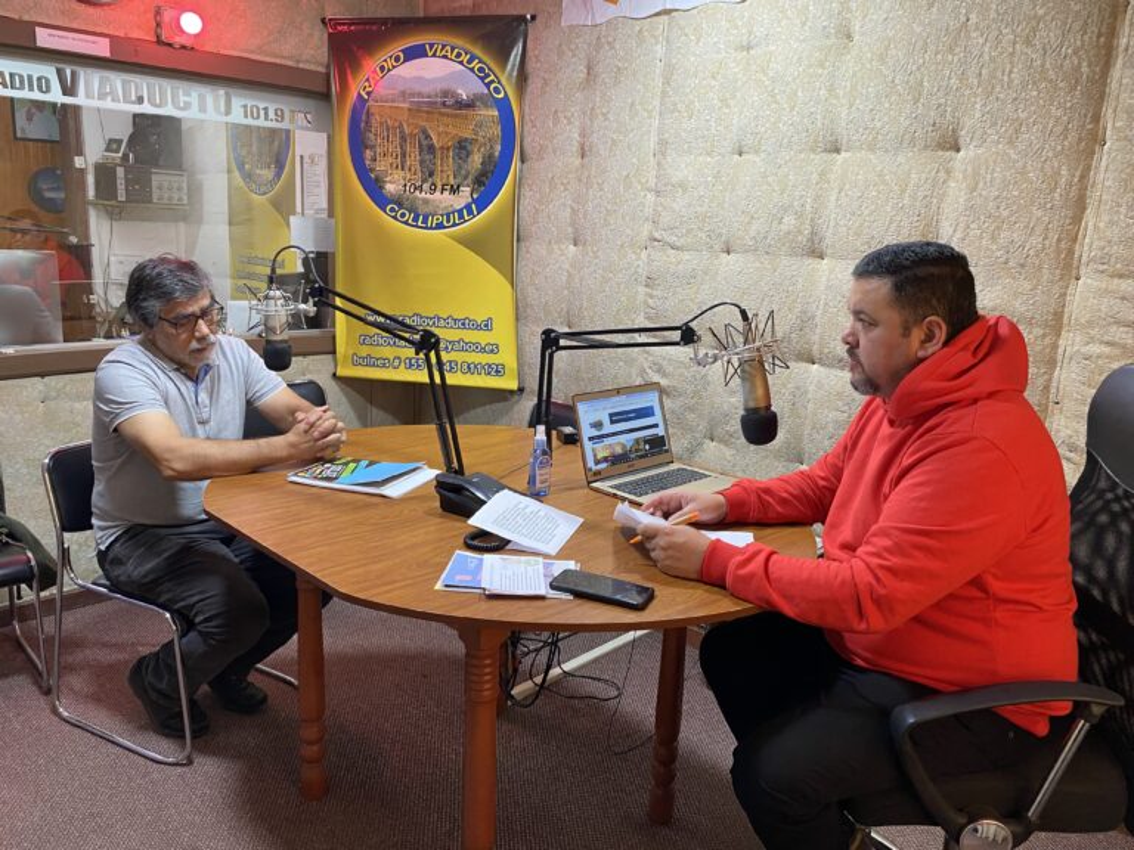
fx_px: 852
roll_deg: -3.1
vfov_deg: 53.1
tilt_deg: -11.6
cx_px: 567
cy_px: 425
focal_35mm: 26
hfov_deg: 67.3
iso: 200
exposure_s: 1/50
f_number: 1.8
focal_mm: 4.25
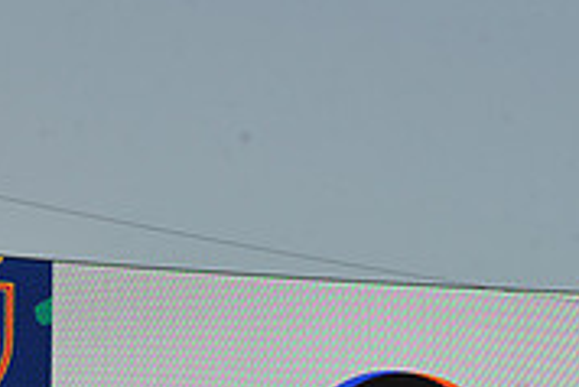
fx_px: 5505
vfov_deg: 4.0
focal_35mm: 342
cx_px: 381
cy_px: 514
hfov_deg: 6.0
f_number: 11
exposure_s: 1/500
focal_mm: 105
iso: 400
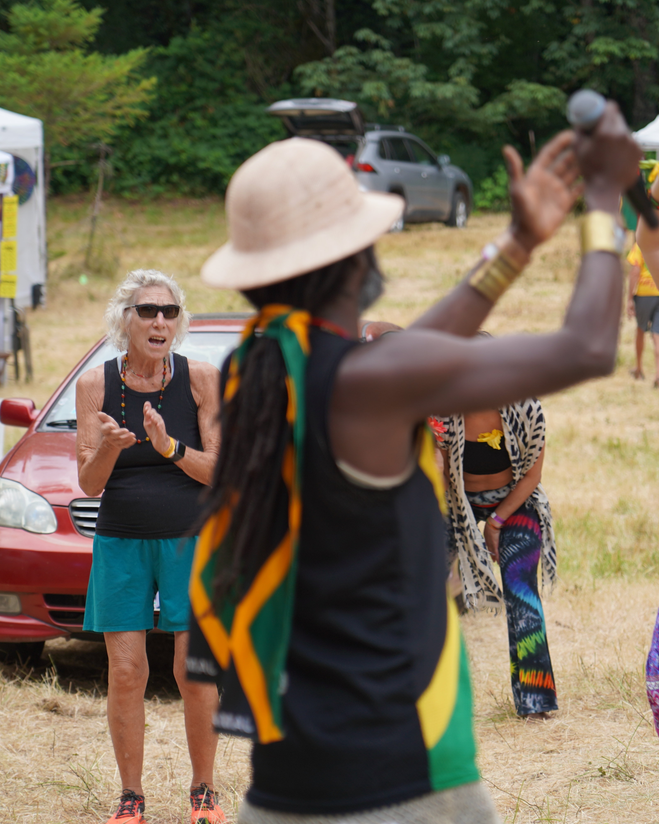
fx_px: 3608
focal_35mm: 148
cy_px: 412
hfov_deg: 10.4
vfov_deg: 13.0
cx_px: 399
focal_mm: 105
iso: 200
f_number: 4
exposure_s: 1/160
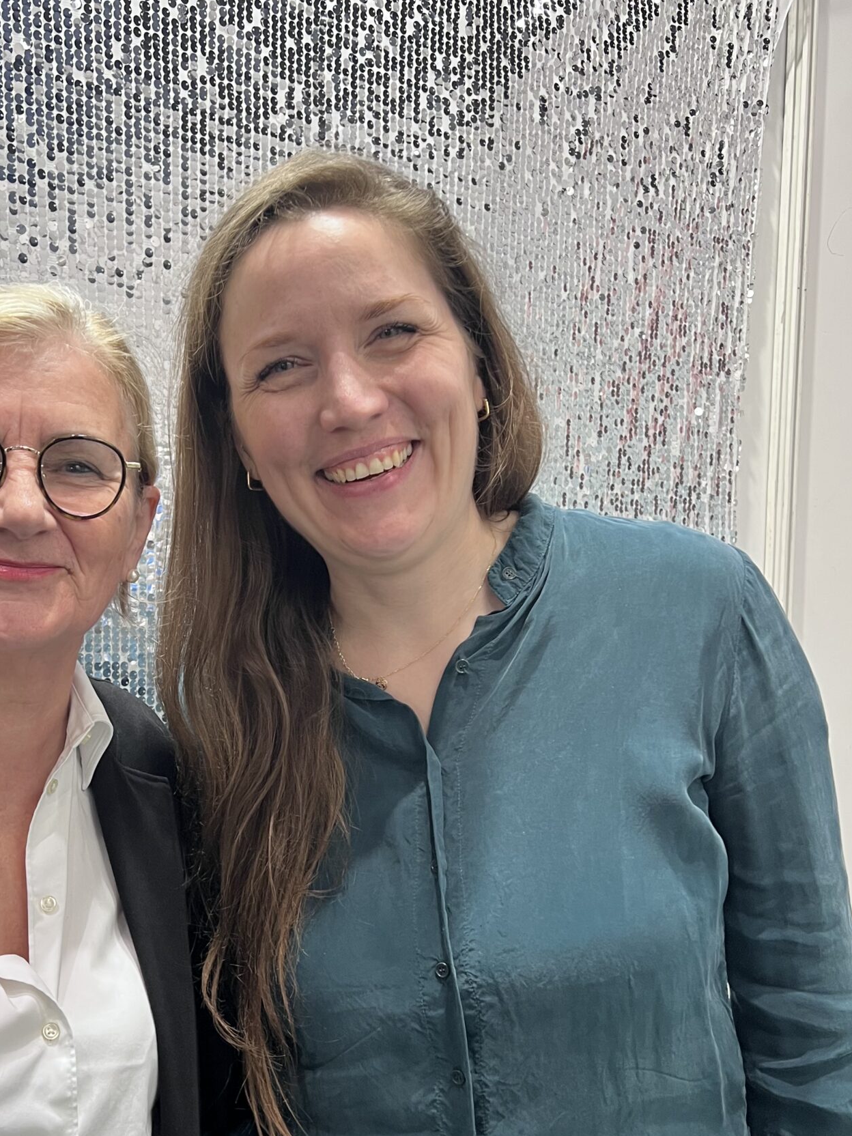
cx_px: 228
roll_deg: +0.7
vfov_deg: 46.3
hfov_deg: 35.3
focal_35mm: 40
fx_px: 1313
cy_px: 728
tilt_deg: -5.6
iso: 100
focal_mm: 5.7
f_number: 1.5
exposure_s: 1/50
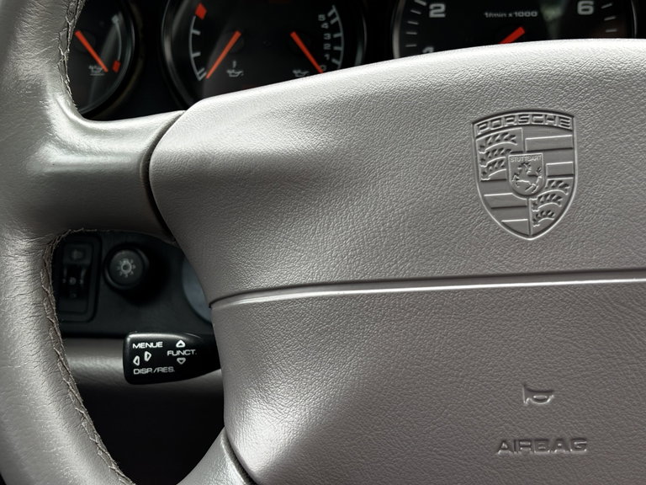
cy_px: 242
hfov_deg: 36.8
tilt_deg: -14.1
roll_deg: +1.5
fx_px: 970
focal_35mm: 52
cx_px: 323
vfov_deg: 28.0
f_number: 1.6
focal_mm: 5.96
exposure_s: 1/143
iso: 50
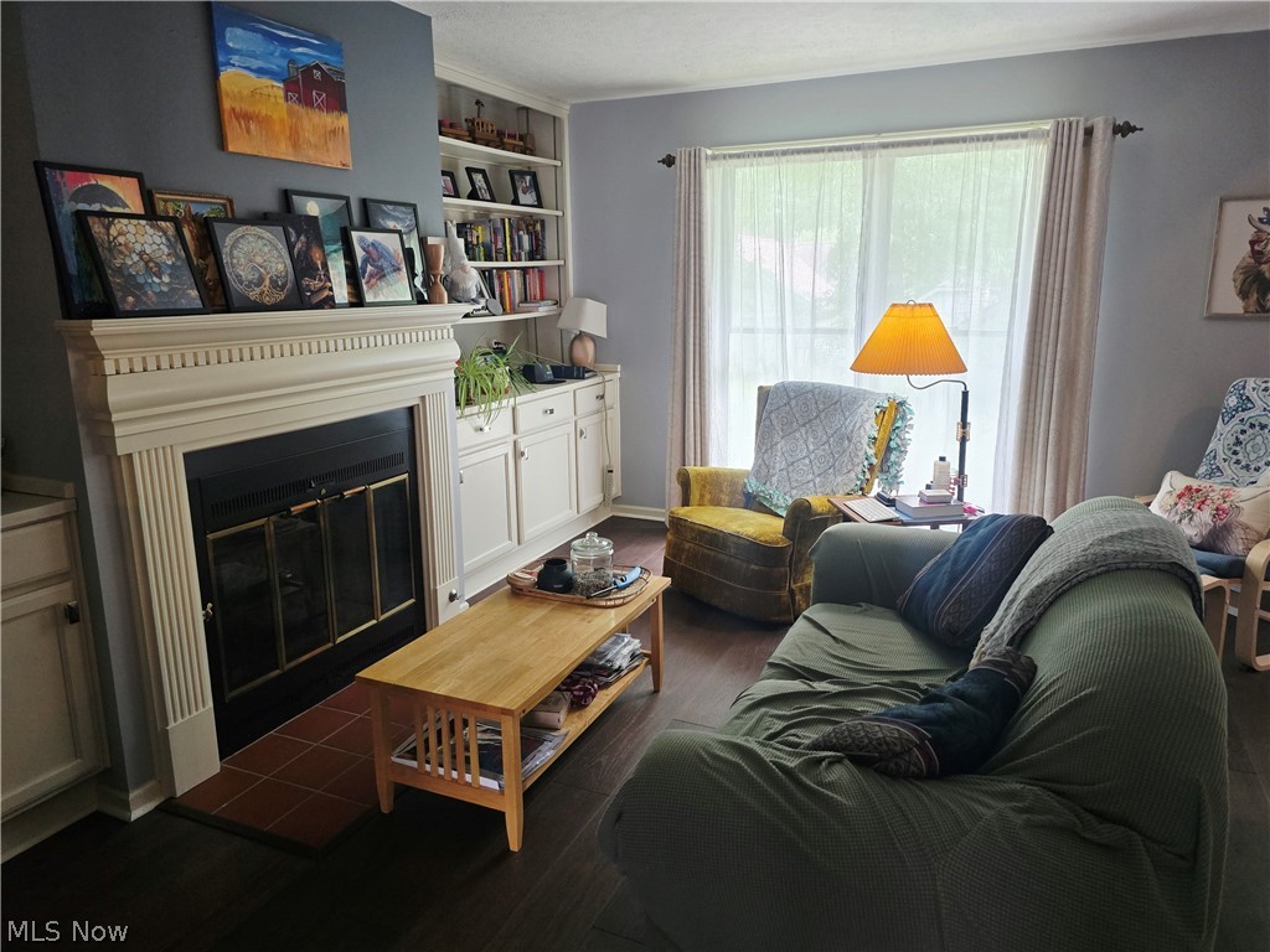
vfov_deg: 58.9
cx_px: 635
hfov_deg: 73.9
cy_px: 476
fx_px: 844
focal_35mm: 23
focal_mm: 6.3
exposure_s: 1/120
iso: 500
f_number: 1.7
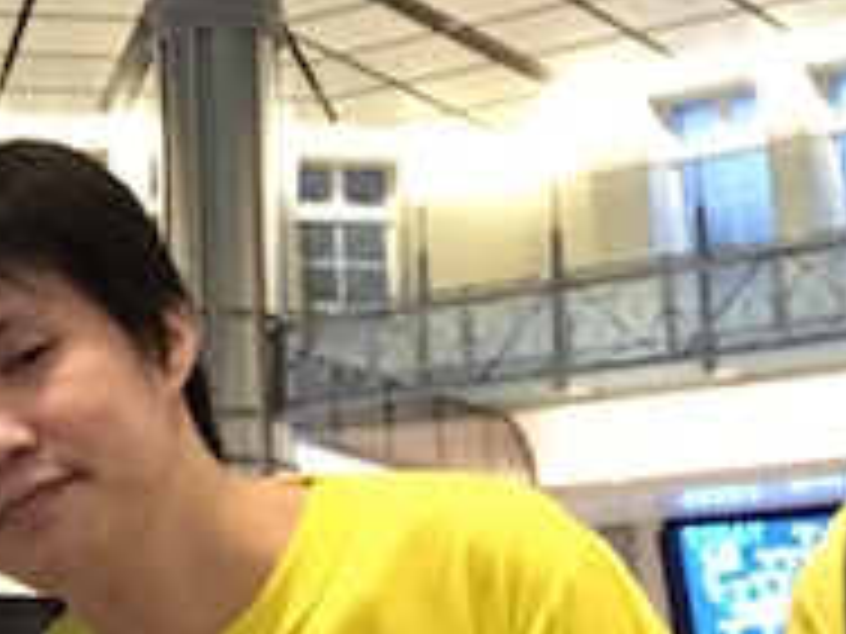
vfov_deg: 14.3
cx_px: -162
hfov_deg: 18.3
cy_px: -2
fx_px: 2493
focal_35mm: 102
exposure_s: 1/15
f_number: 2.2
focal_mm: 2.87
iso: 320
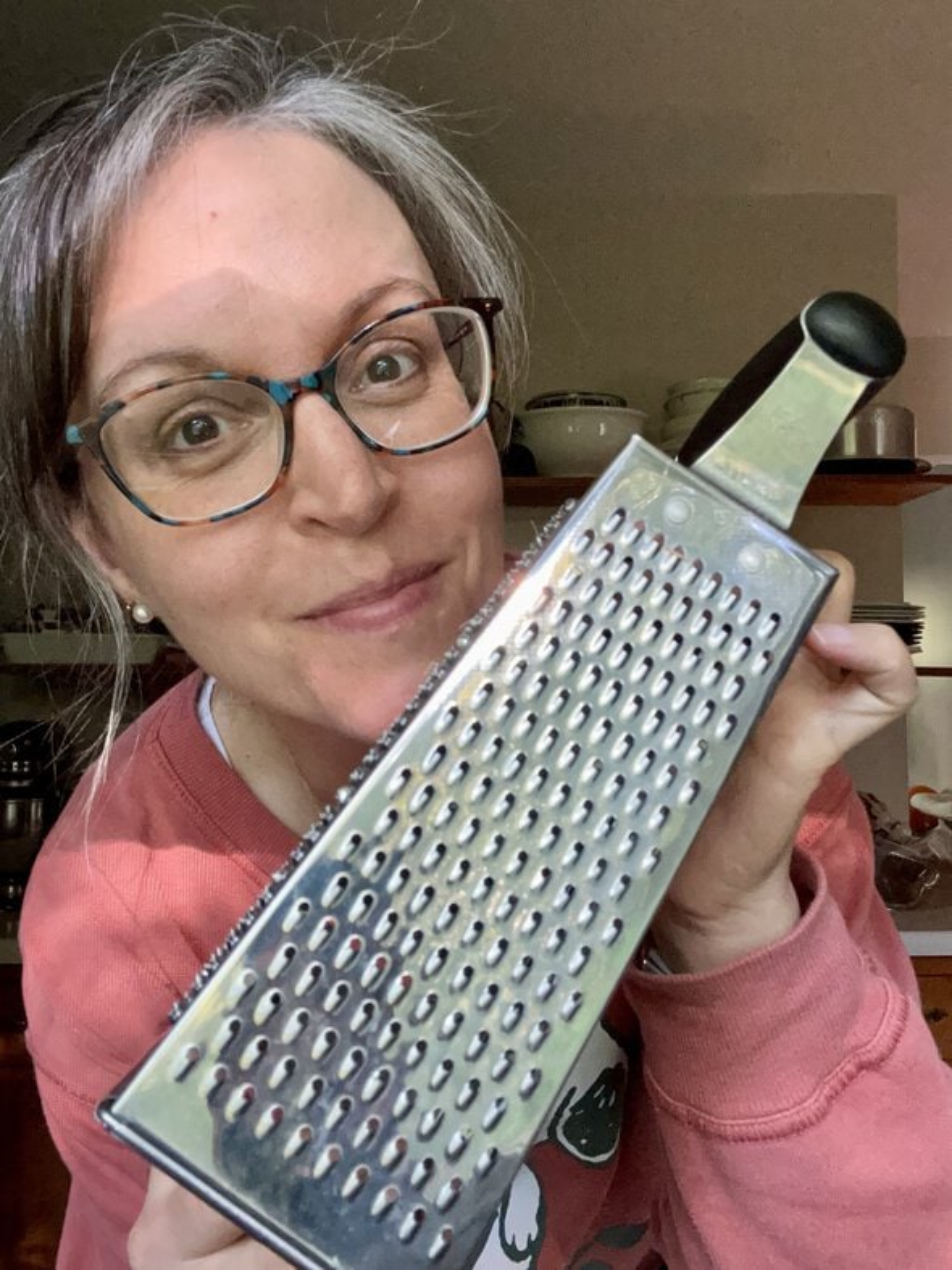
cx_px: 476
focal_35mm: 30
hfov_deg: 46.8
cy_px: 635
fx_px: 1100
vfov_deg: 60.0
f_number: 1.9
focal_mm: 2.69
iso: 400
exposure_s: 1/39
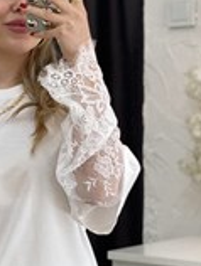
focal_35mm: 136
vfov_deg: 14.5
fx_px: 1050
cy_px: 178
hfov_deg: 10.8
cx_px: -14
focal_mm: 6
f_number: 2
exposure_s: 1/100
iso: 32
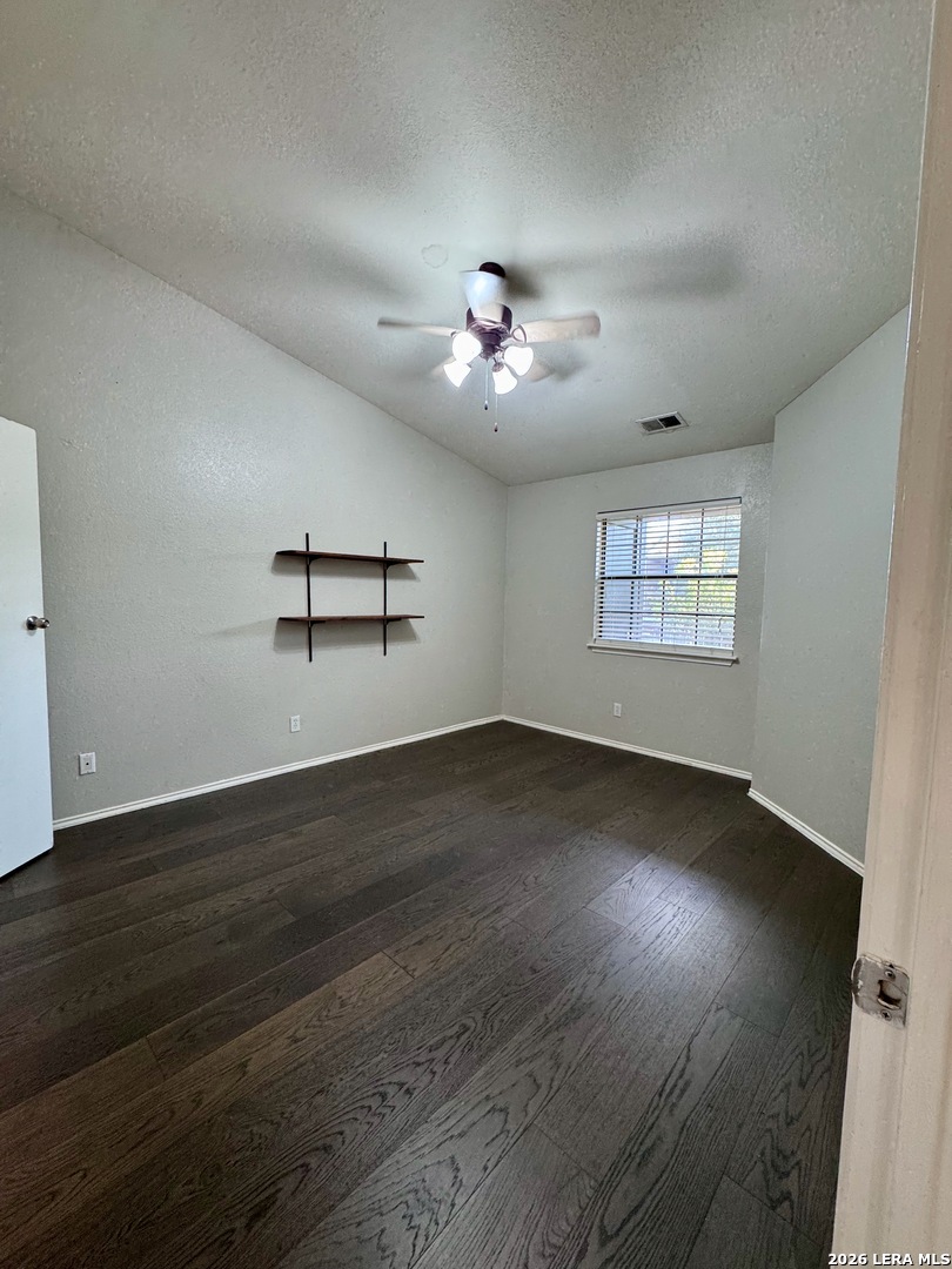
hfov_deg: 85.7
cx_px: 476
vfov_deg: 102.1
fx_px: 513
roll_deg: -0.9
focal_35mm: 14
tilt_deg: -4.6
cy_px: 634
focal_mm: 2.22
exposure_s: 1/60
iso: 200
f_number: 2.2
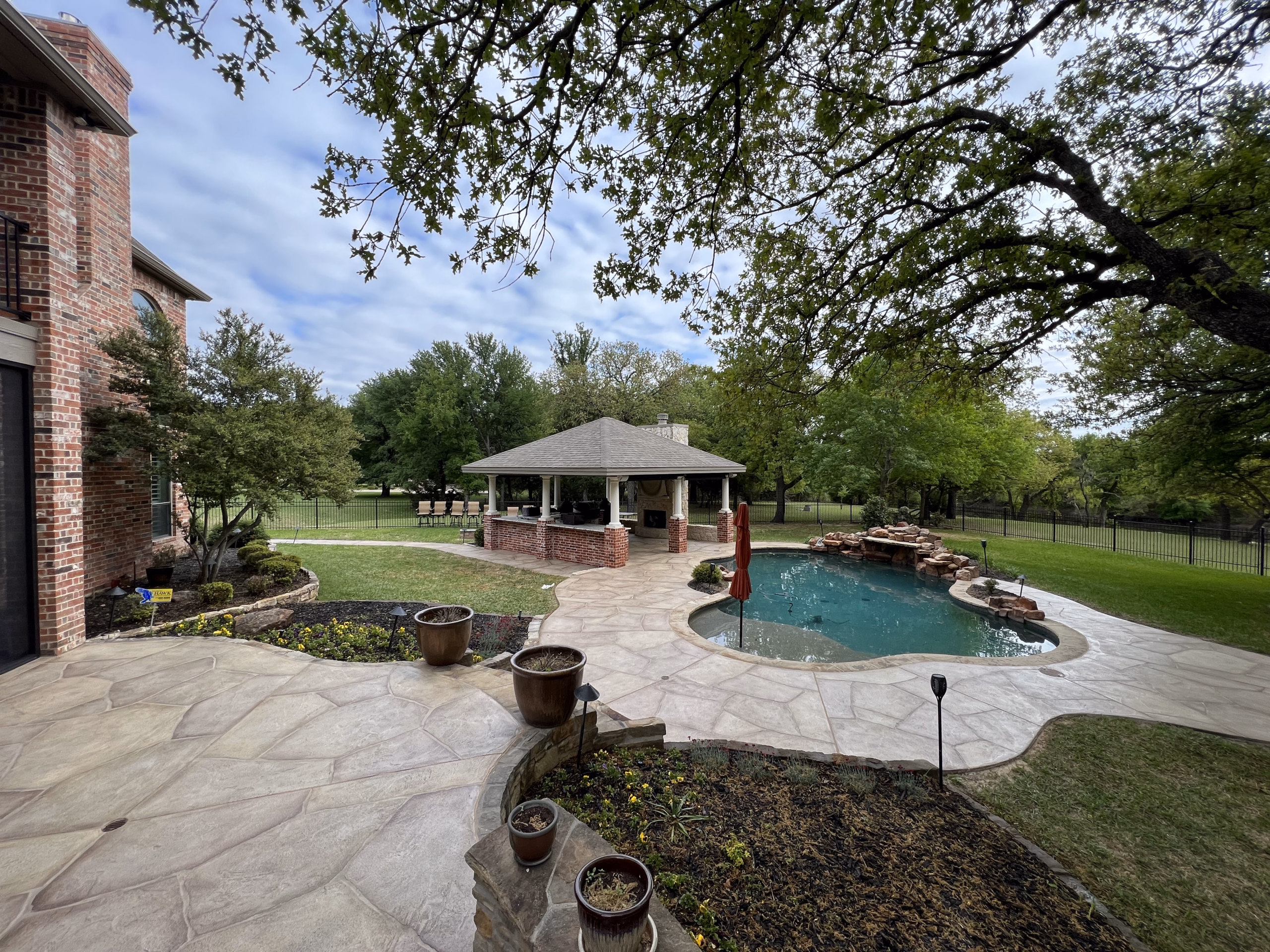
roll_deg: +0.5
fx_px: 477
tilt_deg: -0.7
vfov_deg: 89.9
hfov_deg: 106.2
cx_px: 635
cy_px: 476
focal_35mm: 13
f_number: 1.8
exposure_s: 1/552
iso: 32
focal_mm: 1.57
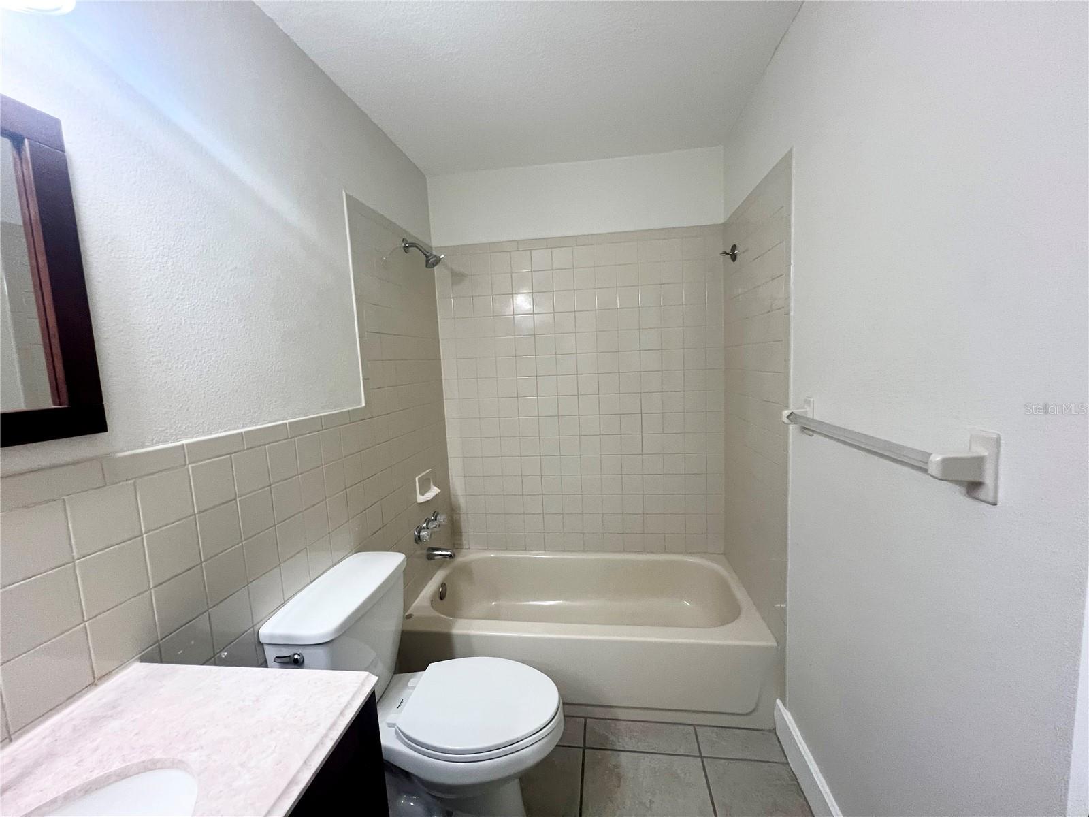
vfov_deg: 89.9
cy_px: 408
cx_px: 544
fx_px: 409
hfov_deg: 106.2
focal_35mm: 13
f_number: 1.8
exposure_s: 1/60
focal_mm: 1.57
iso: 200
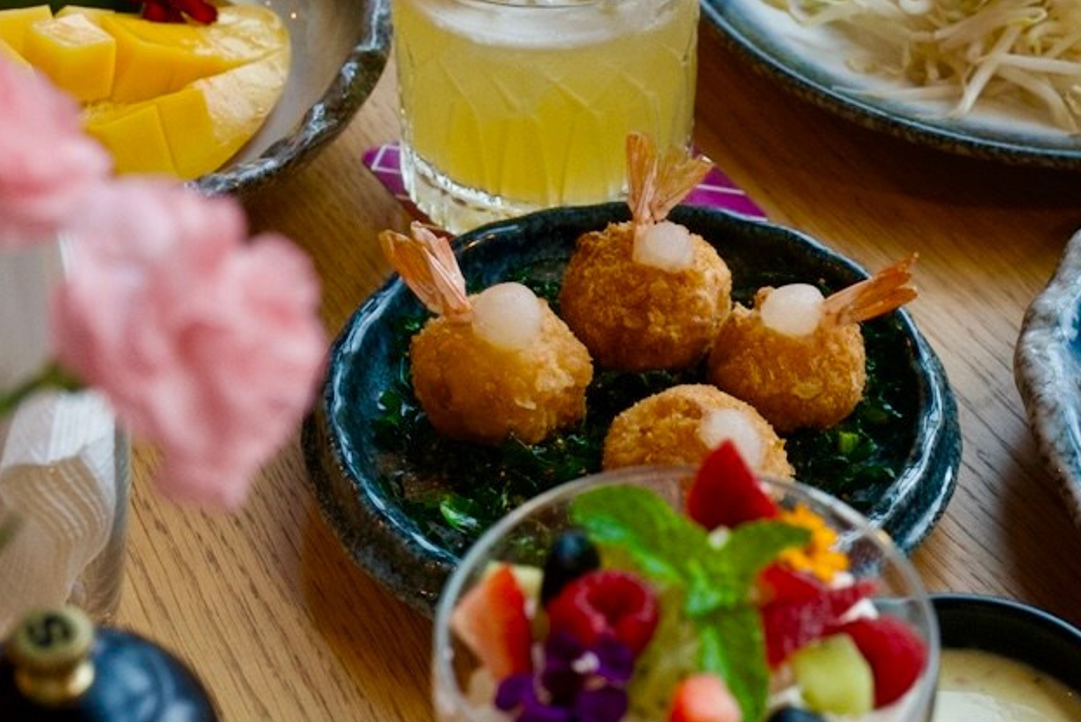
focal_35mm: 103
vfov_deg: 13.3
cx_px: 811
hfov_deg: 19.7
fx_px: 3095
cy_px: 291
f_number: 6.3
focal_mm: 50
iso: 3200
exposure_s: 1/250
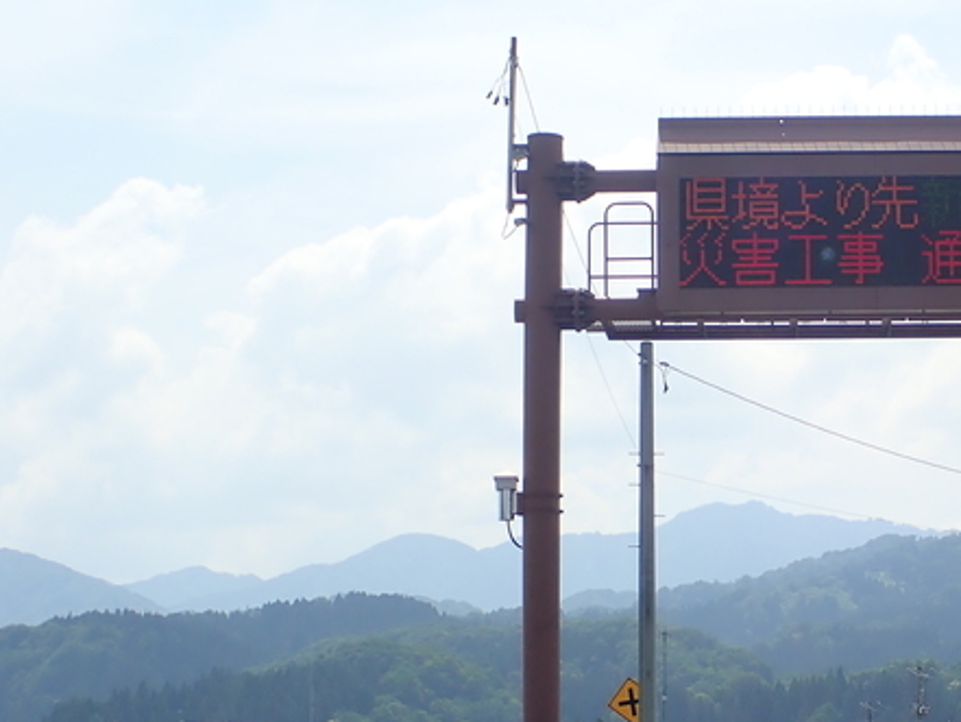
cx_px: 826
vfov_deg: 12.5
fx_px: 3277
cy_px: 482
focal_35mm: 118
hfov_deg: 16.5
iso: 100
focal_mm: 11.78
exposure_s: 1/500
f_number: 5
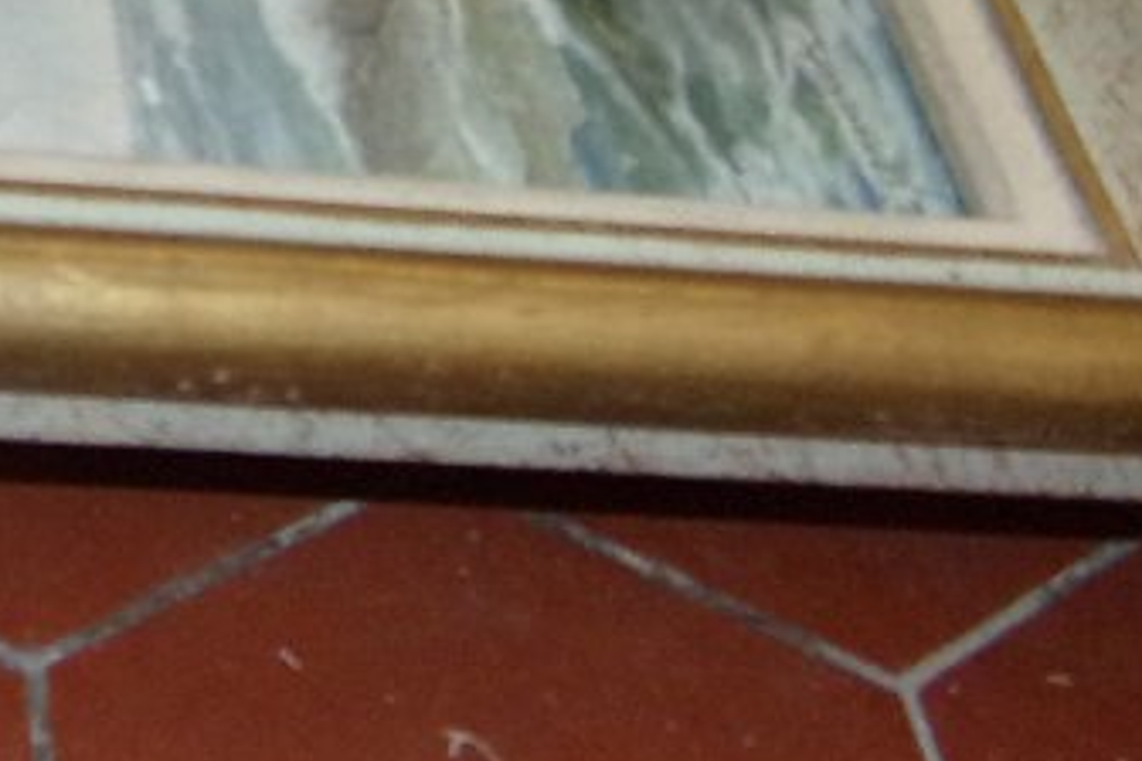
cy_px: -143
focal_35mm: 93
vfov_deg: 14.3
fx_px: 2950
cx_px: -41
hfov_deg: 21.1
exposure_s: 1/34
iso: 250
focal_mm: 4.5
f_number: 3.5
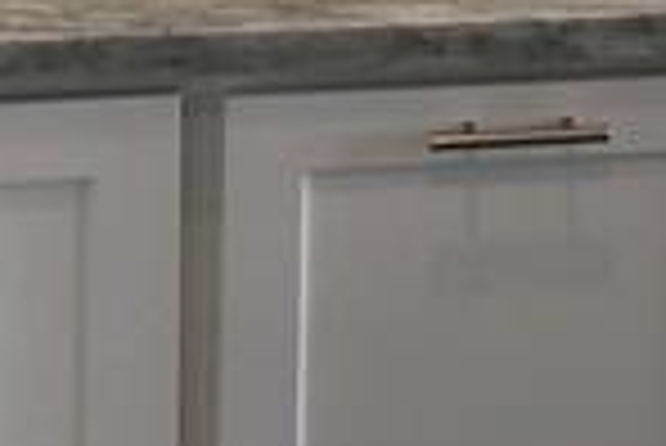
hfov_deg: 15.1
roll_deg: -1.9
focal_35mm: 126
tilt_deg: -3.2
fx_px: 2333
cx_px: 999
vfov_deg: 9.7
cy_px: -604
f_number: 1.8
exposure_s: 1/33
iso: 32
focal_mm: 3.99
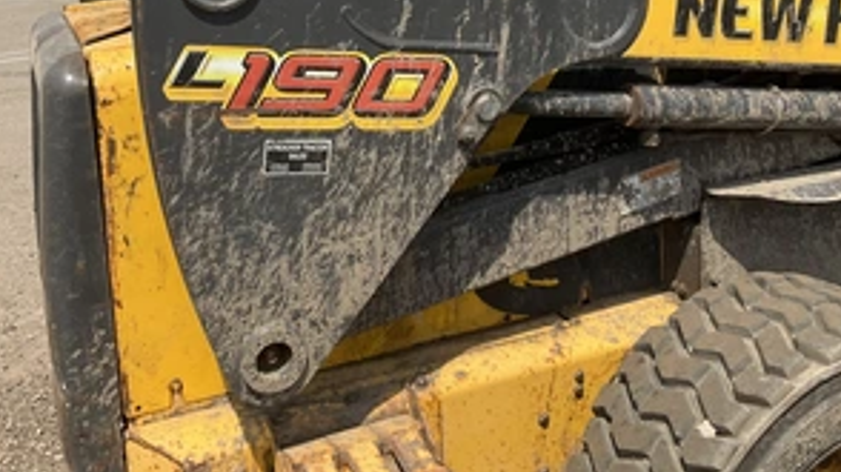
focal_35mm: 43
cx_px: 441
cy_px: 46
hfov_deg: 47.4
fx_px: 958
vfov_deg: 26.7
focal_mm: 3
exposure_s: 1/1984
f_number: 1.8
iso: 25
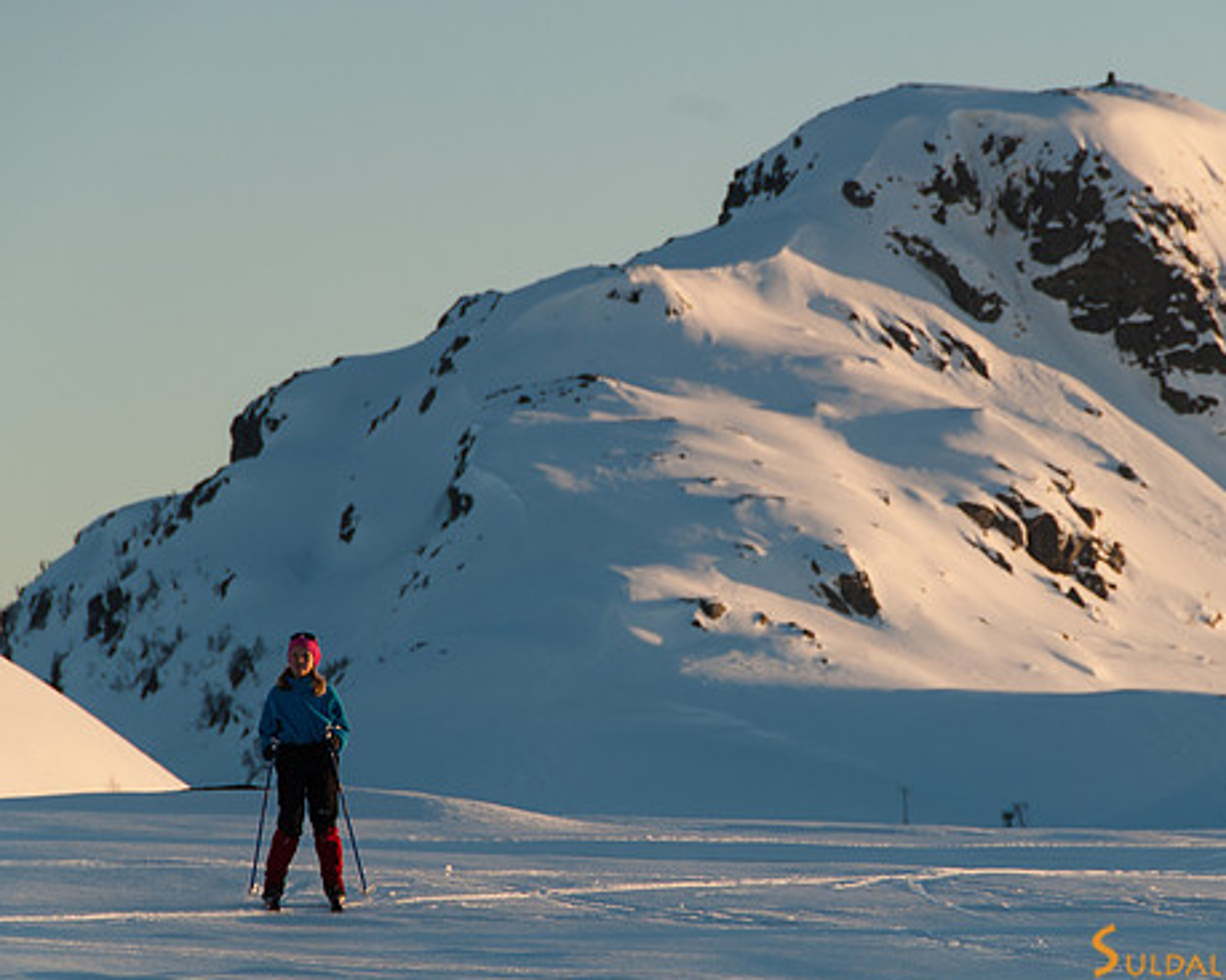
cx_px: 727
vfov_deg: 5.8
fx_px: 9686
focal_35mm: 267
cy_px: 507
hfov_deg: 7.2
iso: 100
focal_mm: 150
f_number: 8
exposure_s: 1/125
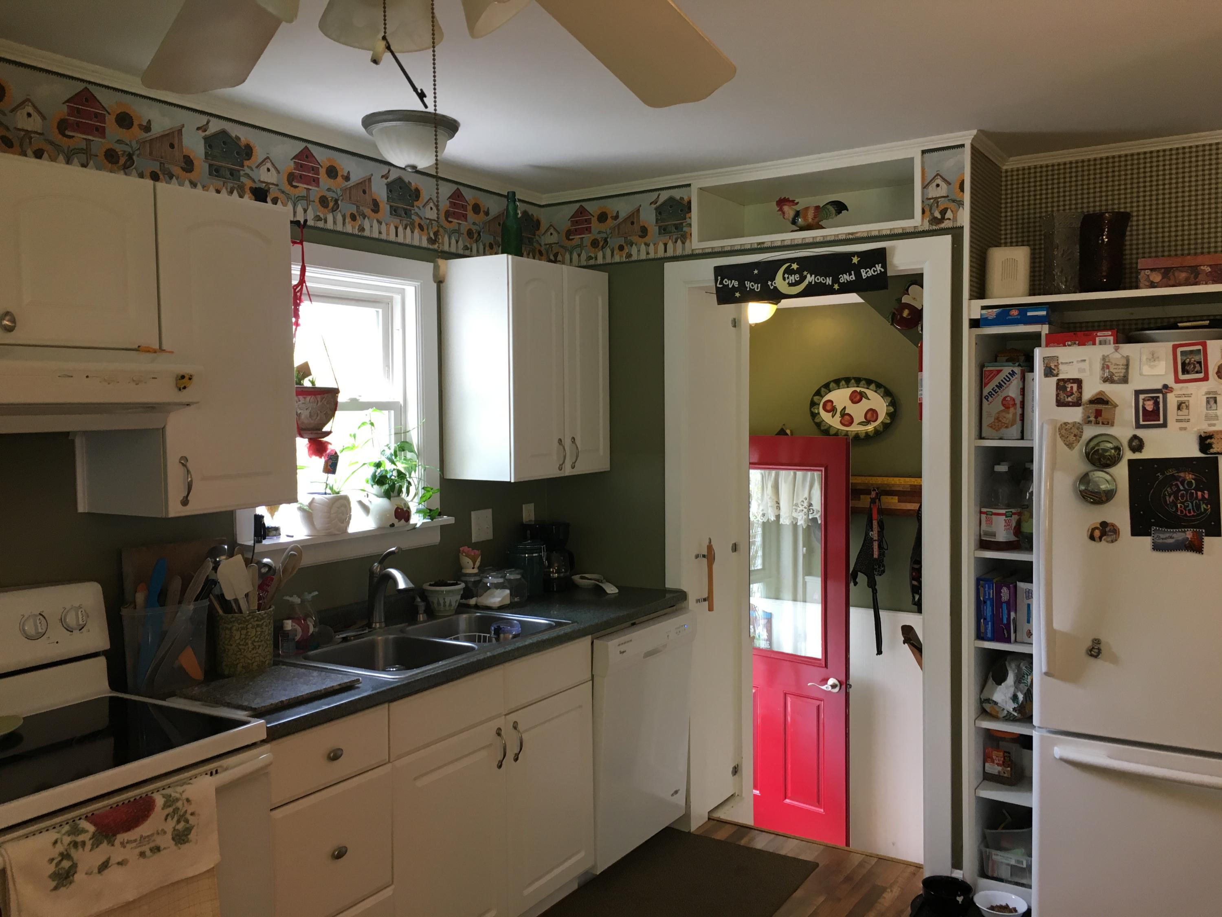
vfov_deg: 48.2
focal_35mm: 29
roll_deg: +0.0
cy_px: 458
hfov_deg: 61.7
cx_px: 611
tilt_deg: -2.2
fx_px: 1024
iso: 50
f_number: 2.2
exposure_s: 1/30
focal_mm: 4.15
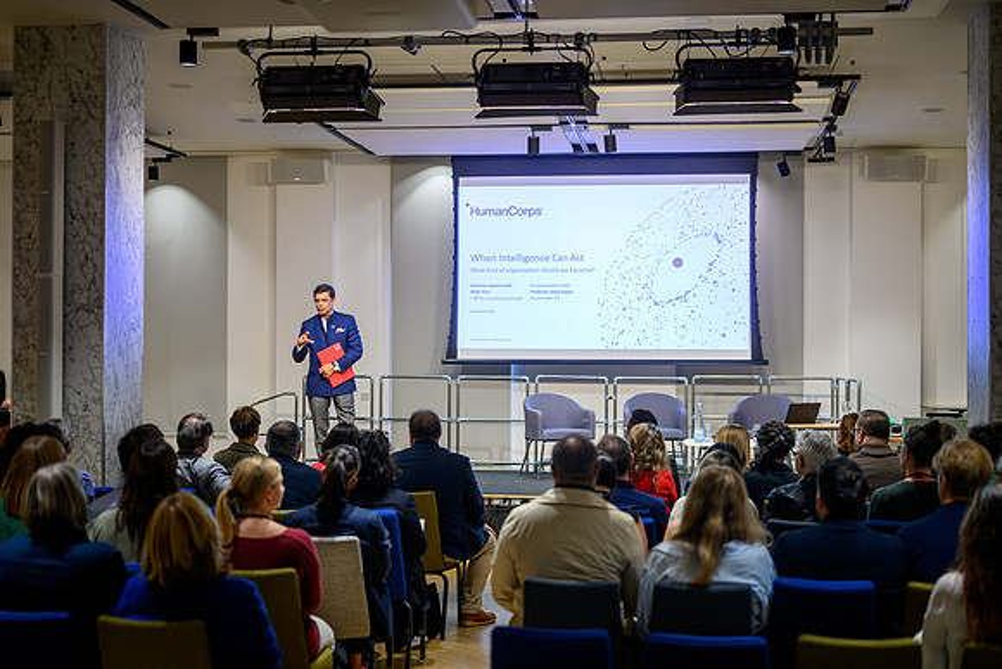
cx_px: 501
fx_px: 1392
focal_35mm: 50
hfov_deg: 39.6
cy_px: 334
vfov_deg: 27.0
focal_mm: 50
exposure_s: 1/200
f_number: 1.8
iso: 200
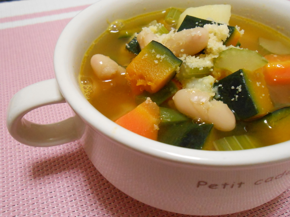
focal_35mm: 30
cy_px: 108
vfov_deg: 46.8
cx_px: 145
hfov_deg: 60.0
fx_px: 251
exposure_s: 1/30
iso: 800
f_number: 3.8
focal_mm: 5.3
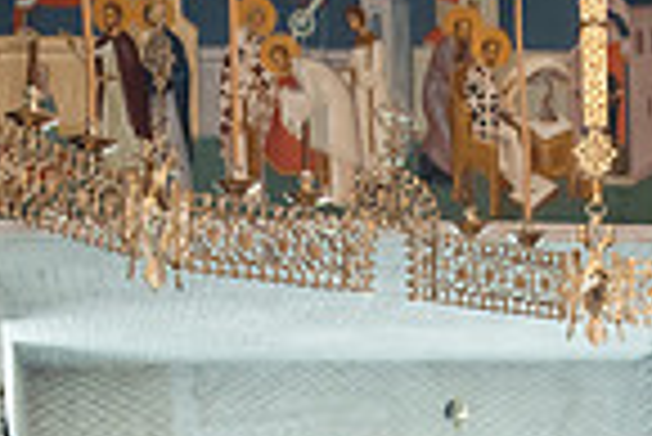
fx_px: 1740
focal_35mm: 96
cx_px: 432
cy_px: 834
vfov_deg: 12.7
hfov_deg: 21.1
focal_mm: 24
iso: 1600
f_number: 2.8
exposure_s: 1/160
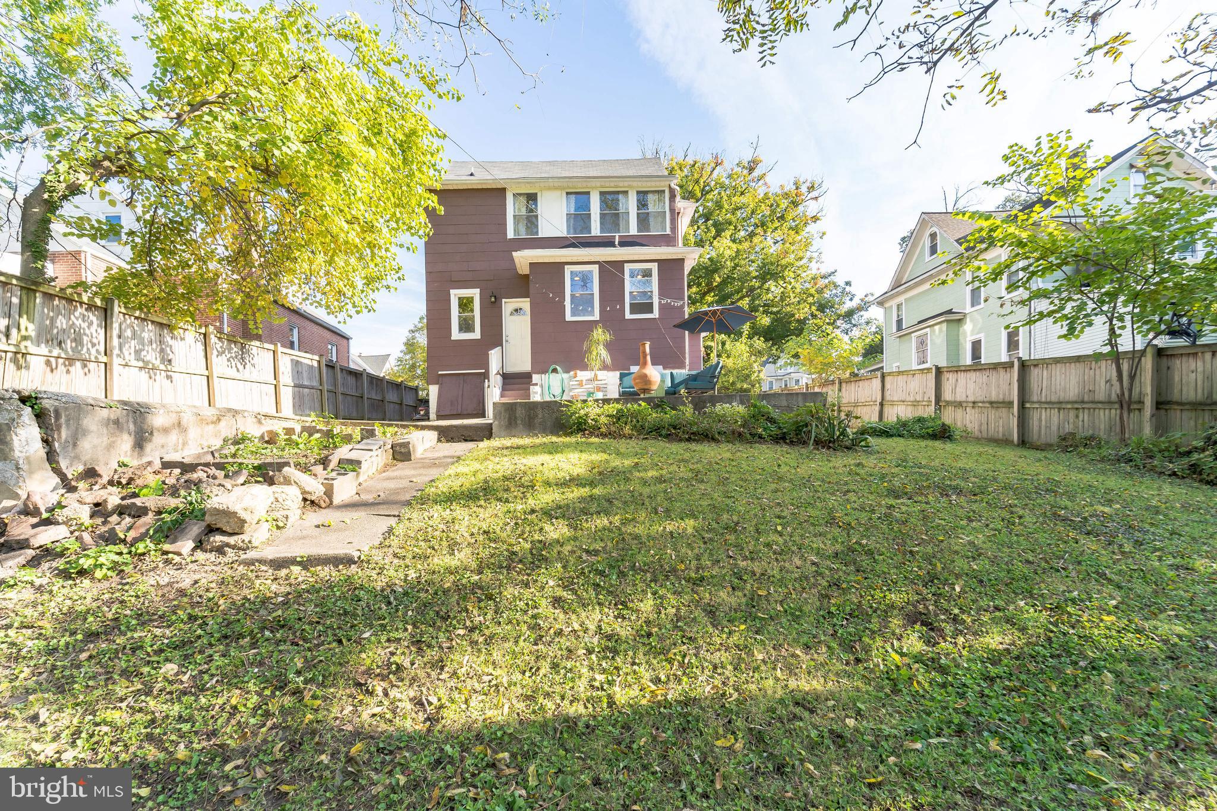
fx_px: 473
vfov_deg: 81.2
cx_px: 608
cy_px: 406
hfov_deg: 104.3
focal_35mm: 14
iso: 500
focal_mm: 14
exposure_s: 1/250
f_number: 9
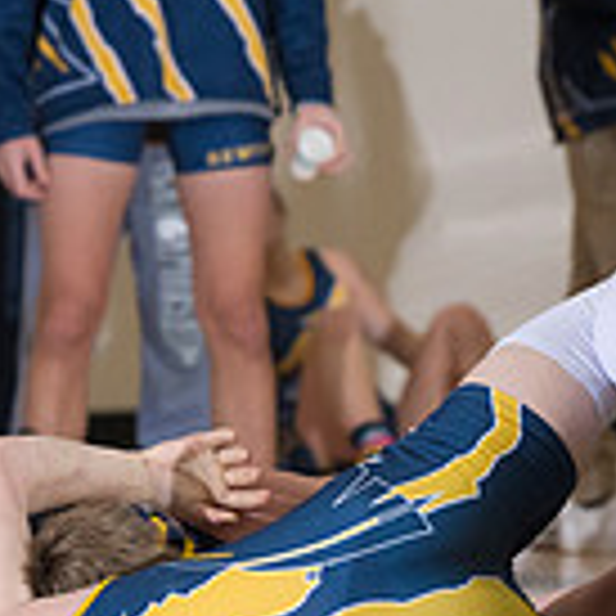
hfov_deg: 2.6
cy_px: 807
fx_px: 13429
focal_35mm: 667
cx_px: 387
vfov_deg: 2.6
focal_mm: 185
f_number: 5.6
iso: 1250
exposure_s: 1/250
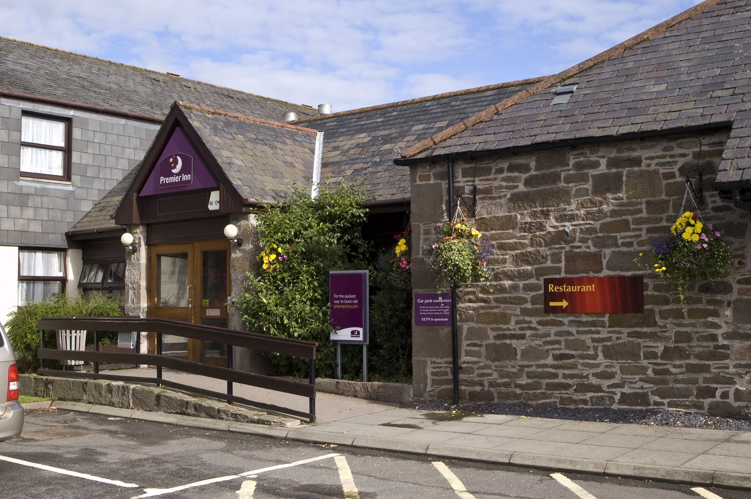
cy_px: 250
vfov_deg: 31.8
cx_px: 376
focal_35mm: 42
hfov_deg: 46.4
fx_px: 875
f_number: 10
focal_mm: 28
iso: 200
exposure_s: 1/125
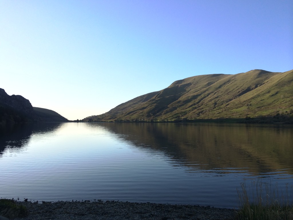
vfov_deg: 46.8
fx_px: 254
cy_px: 110
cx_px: 146
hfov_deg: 60.0
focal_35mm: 30
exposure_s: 1/328
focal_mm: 4.12
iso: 32
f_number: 2.2
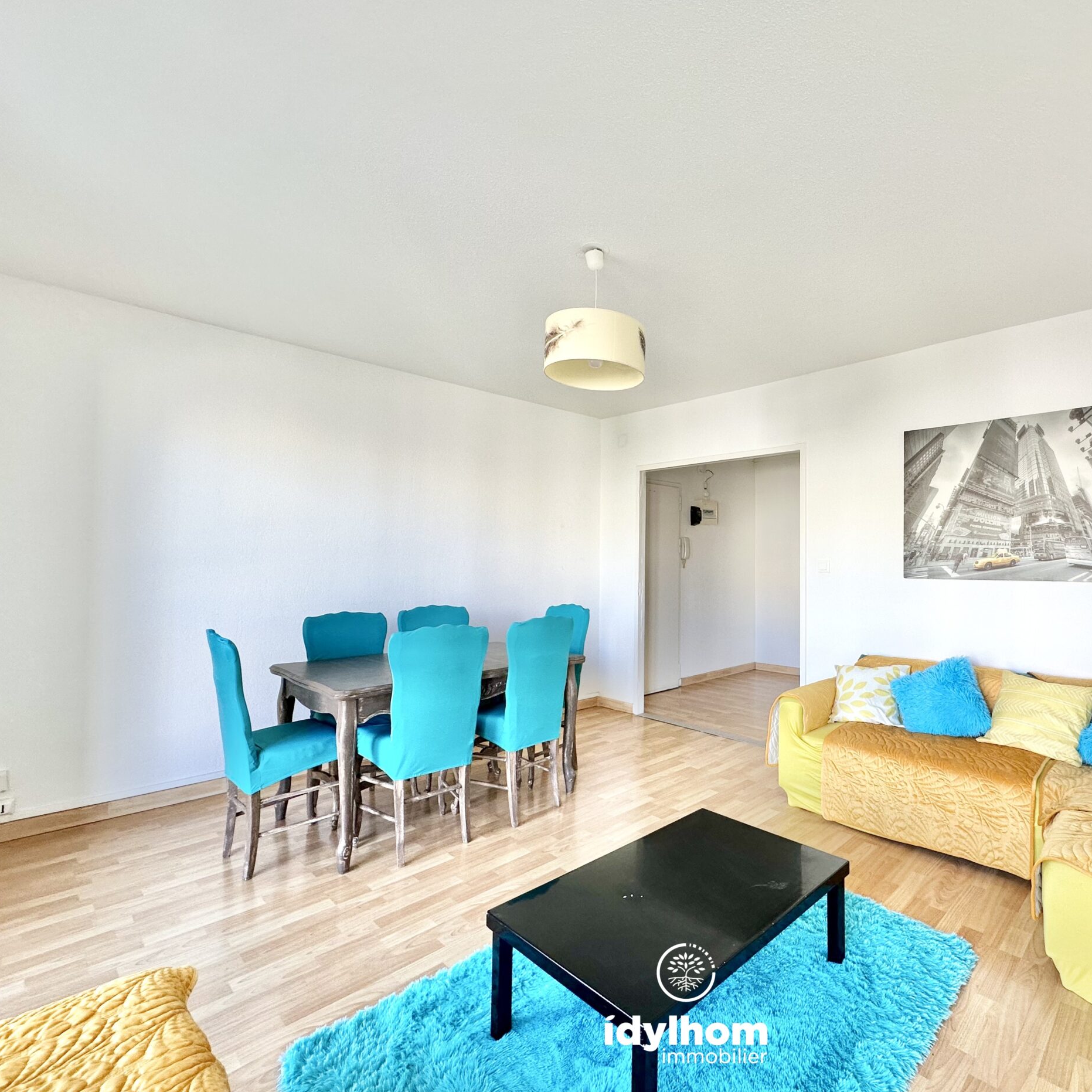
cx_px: 687
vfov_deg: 84.0
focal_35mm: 17
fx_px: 607
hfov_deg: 82.3
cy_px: 544
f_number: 2.2
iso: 80
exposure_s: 1/99
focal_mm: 2.22
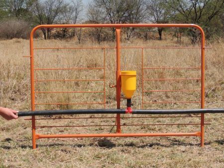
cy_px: 84
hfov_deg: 34.9
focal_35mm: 55
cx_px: 112
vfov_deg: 26.6
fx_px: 356
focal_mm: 9.8
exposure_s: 1/1000
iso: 100
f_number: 3.7
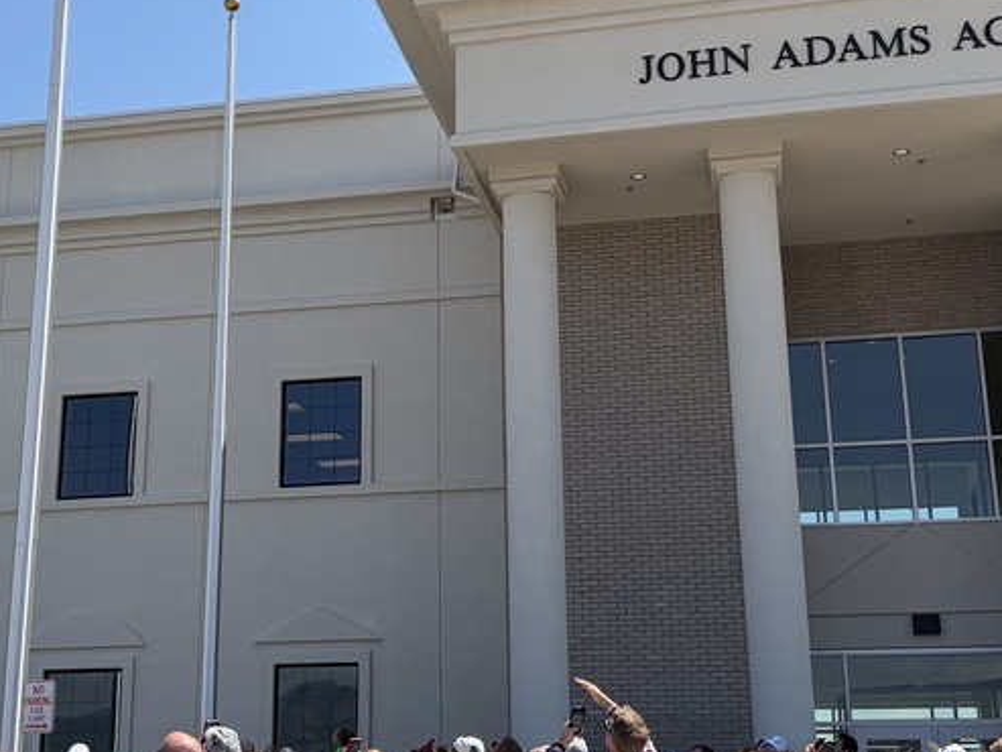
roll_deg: +0.3
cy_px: 343
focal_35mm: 54
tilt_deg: +16.6
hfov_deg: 35.4
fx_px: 1563
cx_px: 402
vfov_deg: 27.0
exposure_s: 1/3125
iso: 50
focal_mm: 5.96
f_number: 1.6
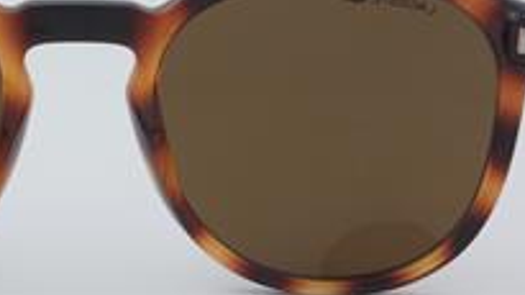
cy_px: 128
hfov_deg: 14.0
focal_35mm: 153
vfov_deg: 7.9
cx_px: 85
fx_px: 2129
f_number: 29
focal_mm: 50
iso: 100
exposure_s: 1/4
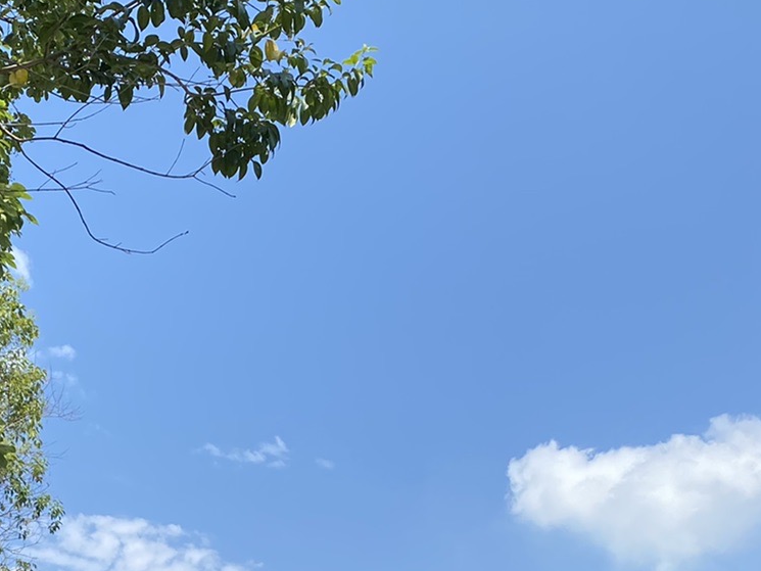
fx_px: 1473
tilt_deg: +16.7
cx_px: 145
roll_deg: -1.9
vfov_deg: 21.0
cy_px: 606
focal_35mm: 67
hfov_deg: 28.3
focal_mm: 4.25
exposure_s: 1/2410
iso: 32
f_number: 1.8
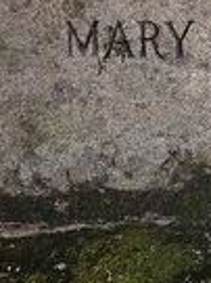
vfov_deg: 14.0
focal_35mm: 136
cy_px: -69
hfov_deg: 10.2
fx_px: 1107
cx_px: 391
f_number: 1.8
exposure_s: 1/257
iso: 25
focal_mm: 5.4
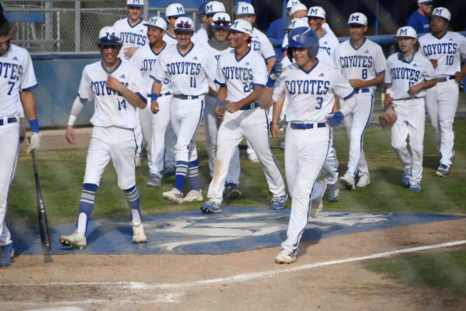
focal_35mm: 255
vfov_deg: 5.4
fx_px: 3301
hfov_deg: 8.1
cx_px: 233
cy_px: 156
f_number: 6
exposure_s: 1/2500
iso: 640
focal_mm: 170
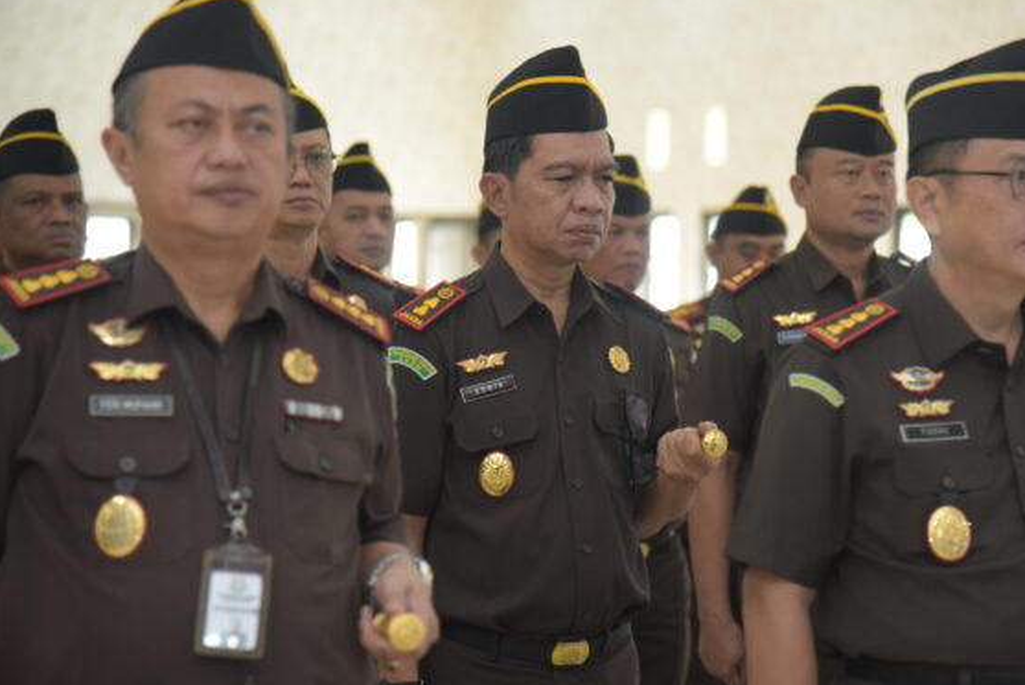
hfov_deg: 14.3
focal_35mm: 143
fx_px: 4073
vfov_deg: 9.6
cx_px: 576
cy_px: 356
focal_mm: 120
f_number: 4
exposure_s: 1/160
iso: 3200
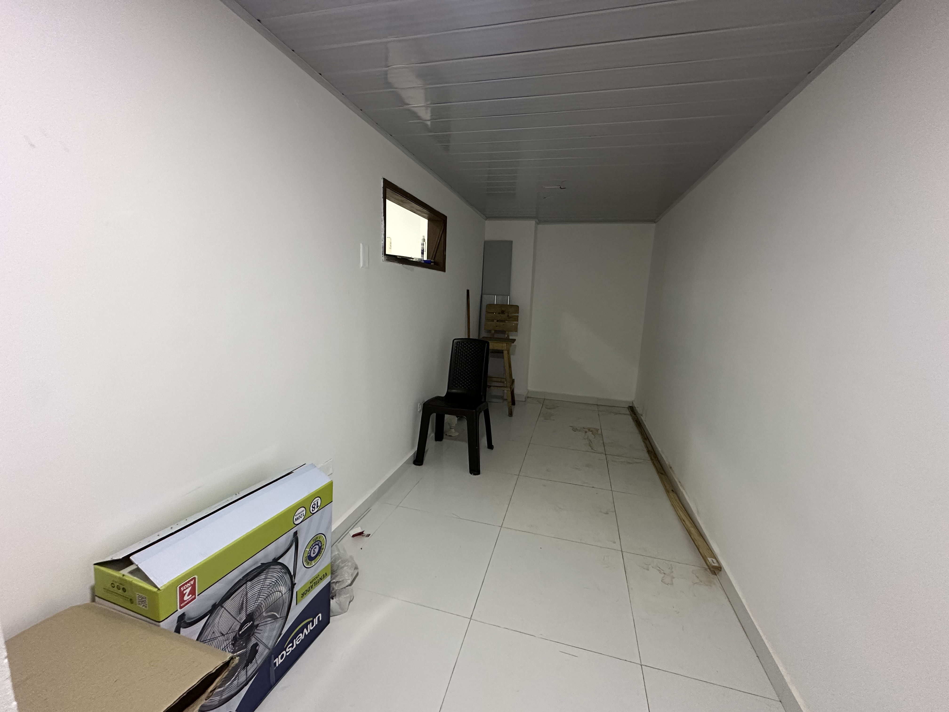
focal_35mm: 14
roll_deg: -3.4
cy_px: 356
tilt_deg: -9.6
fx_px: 384
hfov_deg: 102.1
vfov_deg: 85.7
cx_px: 474
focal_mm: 2.22
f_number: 2.2
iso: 500
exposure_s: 1/60
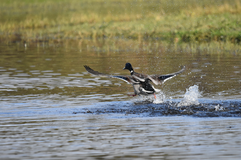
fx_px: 5020
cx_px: 120
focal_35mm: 750
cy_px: 80
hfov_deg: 2.7
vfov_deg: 1.8
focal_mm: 500
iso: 1600
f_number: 8
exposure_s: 1/4000
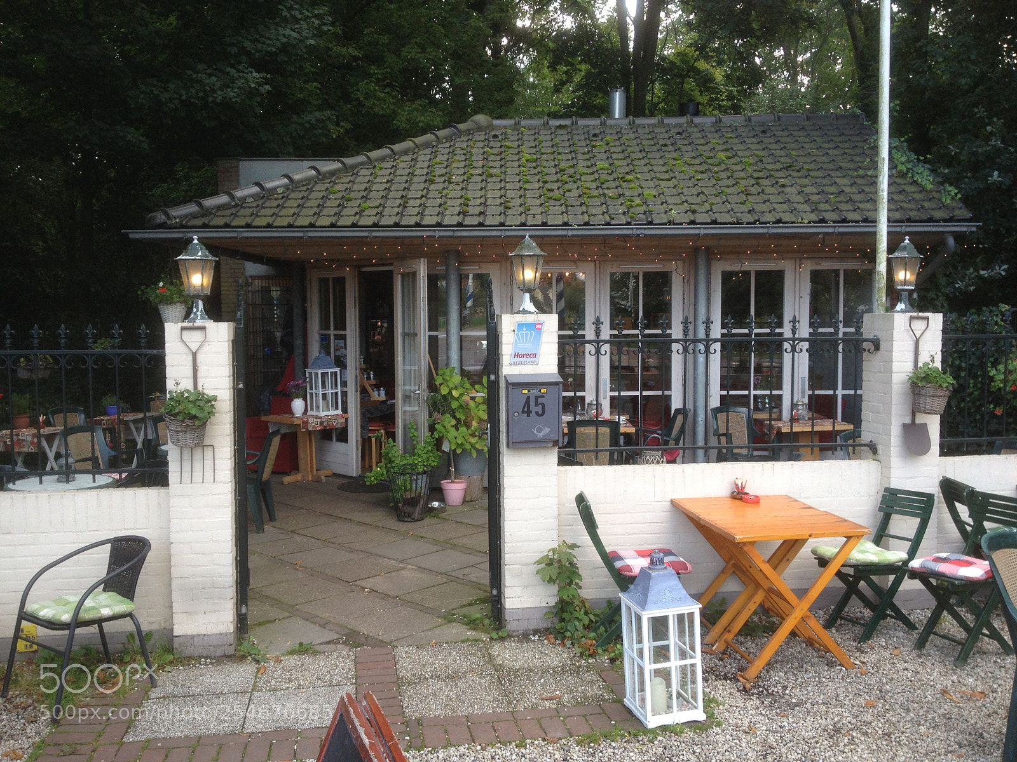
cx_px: 508
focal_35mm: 35
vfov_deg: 40.7
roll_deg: -0.1
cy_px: 381
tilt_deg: -4.7
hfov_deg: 52.6
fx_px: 1028
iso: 50
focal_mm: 4.28
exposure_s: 1/120
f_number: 2.4
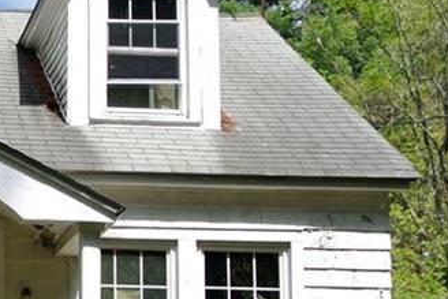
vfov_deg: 12.8
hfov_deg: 18.1
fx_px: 1320
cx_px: -113
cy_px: 277
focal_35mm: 106
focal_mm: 12.7
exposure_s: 1/640
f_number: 4.5
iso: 100
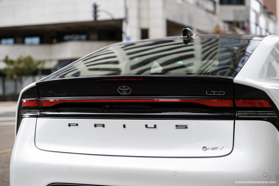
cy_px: 93
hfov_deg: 28.8
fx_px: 542
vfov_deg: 19.5
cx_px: 140
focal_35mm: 70
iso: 250
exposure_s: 1/160
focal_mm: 70
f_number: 3.5
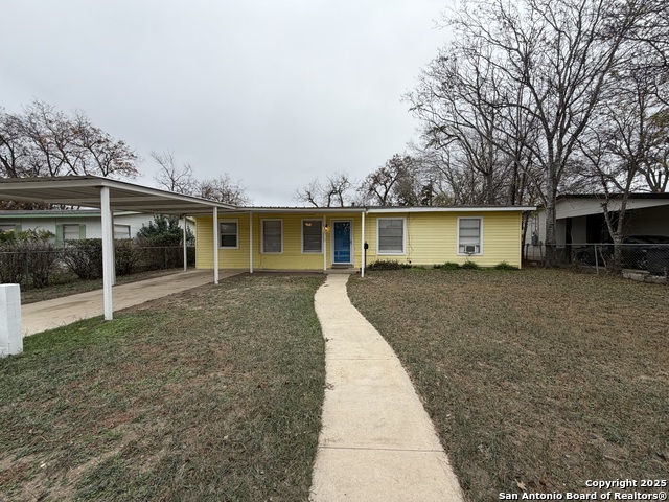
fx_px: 271
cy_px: 251
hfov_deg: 102.1
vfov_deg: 85.7
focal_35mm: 14
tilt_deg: -0.9
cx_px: 334
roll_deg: -0.2
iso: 40
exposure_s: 1/770
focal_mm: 2.22
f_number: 2.2
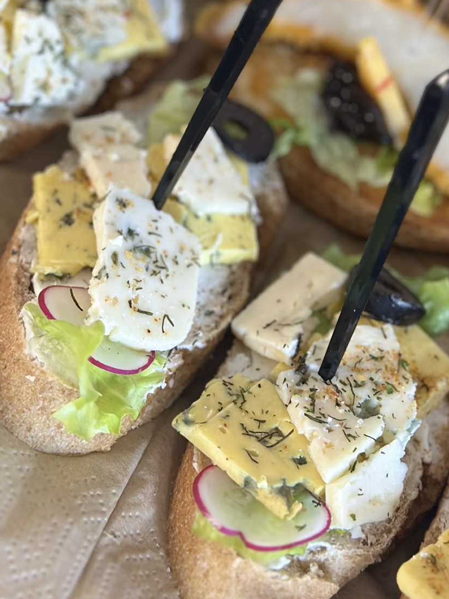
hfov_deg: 16.6
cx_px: 297
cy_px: 75
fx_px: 1540
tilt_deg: -53.8
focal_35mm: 89
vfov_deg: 21.6
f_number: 1.78
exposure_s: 1/60
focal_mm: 6.86
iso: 250
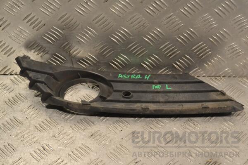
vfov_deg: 20.2
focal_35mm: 68
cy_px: 82
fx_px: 465
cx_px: 124
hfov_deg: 29.9
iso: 3200
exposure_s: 1/400
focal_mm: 45
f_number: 10
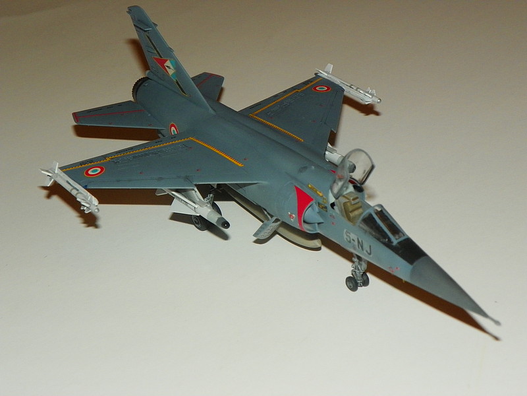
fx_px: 1218
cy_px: 198
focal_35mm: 80
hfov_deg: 24.4
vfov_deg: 18.4
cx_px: 264
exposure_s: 1/160
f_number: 4
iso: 200
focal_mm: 14.2
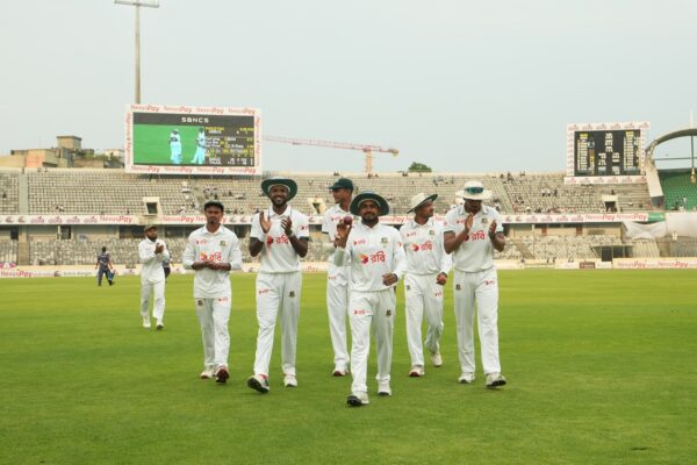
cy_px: 232
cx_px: 348
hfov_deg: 38.2
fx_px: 1007
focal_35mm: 52
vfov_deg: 26.0
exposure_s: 1/2000
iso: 640
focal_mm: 35
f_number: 4
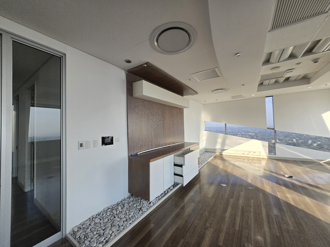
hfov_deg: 106.2
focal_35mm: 13
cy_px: 124
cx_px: 165
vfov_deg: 89.9
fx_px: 124
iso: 200
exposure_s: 1/359
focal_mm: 1.7
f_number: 2.2
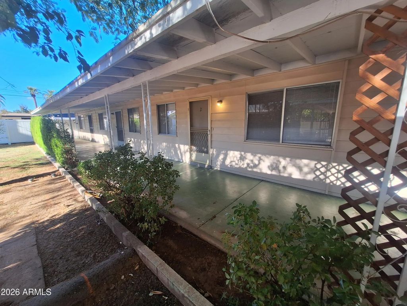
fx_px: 153
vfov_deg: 89.9
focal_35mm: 13
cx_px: 204
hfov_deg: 106.2
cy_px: 153
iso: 40
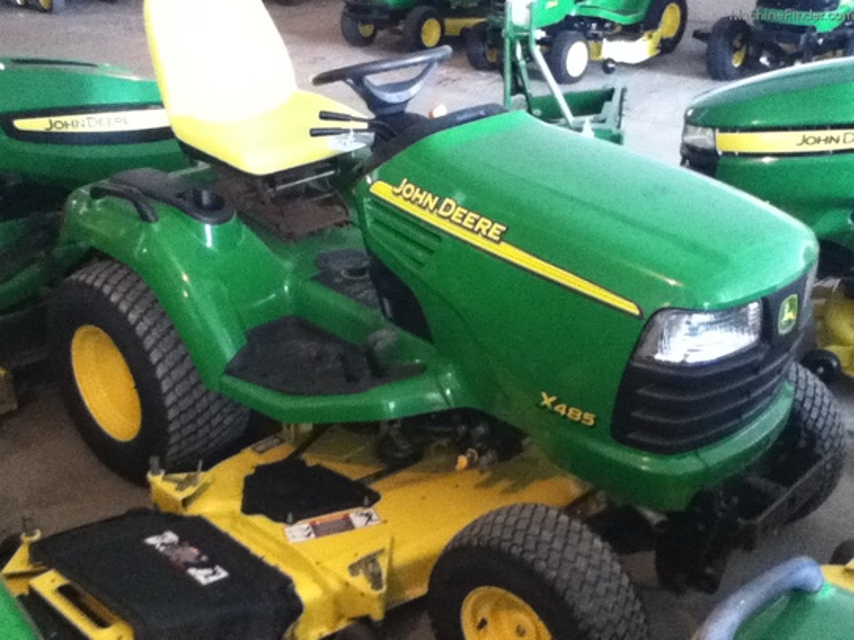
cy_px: 320
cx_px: 427
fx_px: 789
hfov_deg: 56.8
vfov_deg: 44.2
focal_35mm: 32
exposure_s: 1/24
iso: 640
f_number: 2.4
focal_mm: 3.85
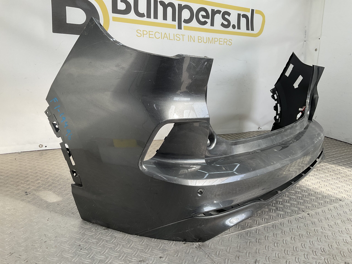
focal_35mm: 29
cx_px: 176
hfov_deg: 61.7
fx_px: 295
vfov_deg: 48.2
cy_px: 132
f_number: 1.8
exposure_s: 1/235
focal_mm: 3
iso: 16
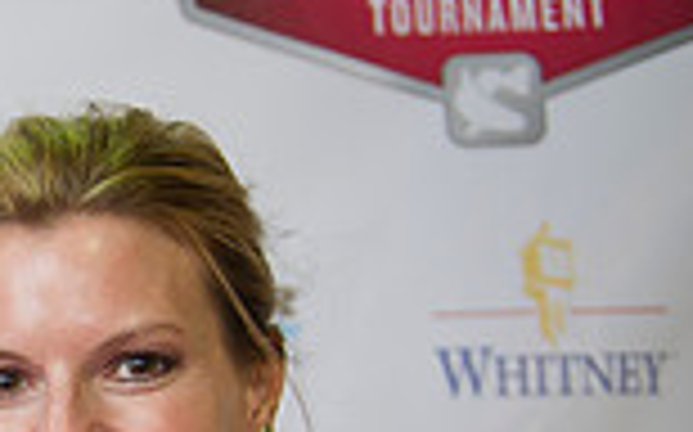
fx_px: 2246
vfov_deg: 10.7
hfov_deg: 15.6
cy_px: 585
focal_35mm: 119
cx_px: -464
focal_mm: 31
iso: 640
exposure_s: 1/100
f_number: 2.8
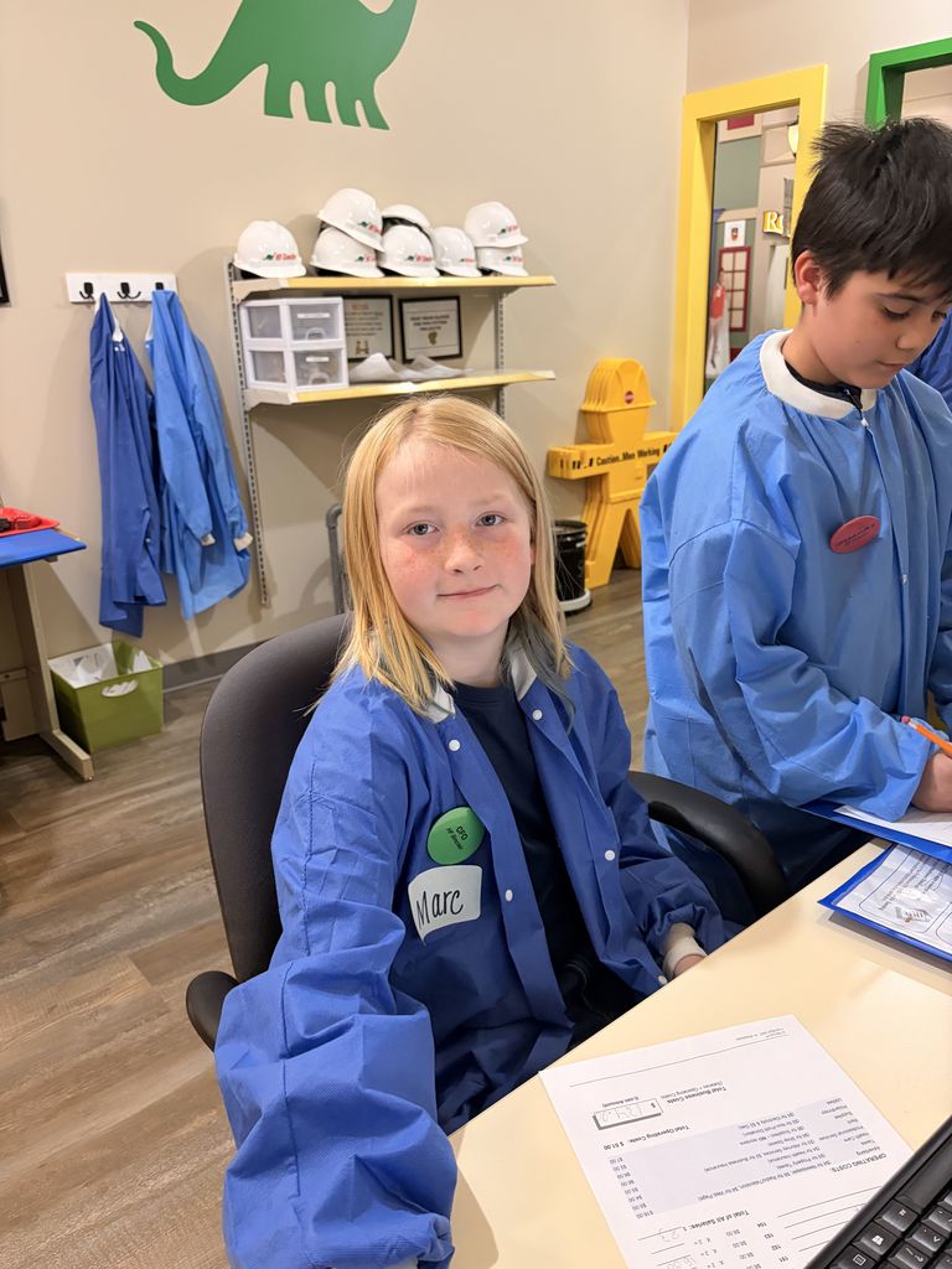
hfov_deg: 53.1
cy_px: 634
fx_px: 953
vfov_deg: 67.3
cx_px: 476
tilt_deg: -18.3
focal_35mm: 26
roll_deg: +1.8
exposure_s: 1/60
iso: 320
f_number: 1.6
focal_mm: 5.96
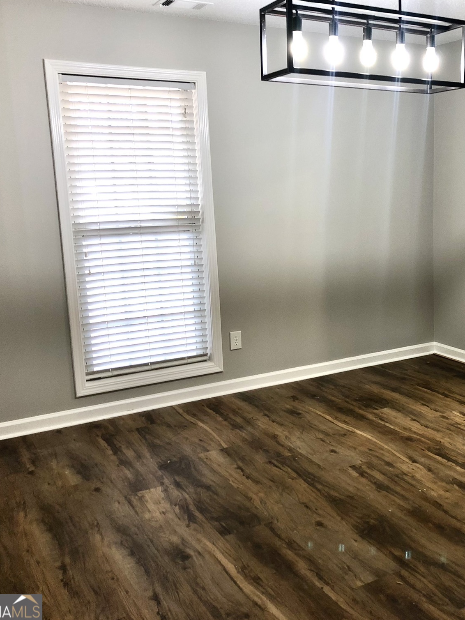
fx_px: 681
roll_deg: +1.9
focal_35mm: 38
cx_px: 369
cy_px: 310
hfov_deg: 36.5
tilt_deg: -9.2
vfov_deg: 49.0
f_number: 1.8
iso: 40
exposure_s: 1/20
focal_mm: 4
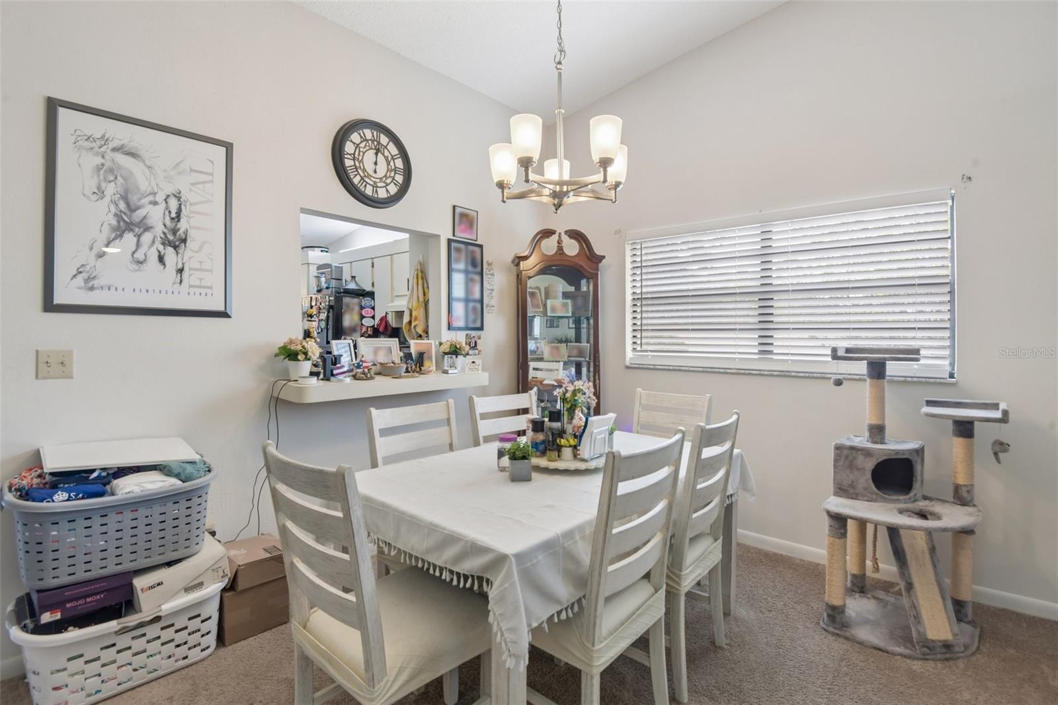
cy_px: 352
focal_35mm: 16
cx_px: 529
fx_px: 470
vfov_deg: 73.7
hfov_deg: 96.7
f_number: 8
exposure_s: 1/30
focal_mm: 16
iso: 400
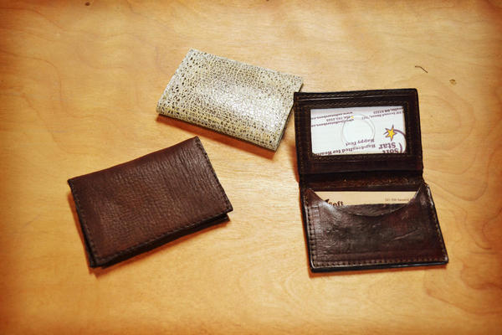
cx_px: 251
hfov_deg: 57.2
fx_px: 460
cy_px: 168
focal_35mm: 33
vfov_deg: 40.0
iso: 2500
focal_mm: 22
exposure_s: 1/60
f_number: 4
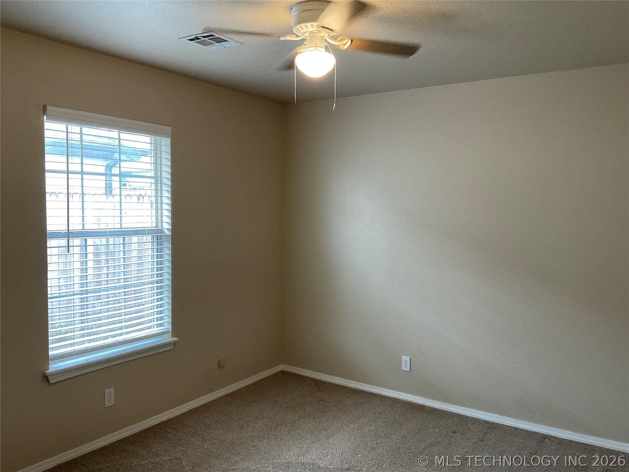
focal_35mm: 29
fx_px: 527
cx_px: 314
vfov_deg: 48.2
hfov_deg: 61.7
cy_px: 236
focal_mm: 3
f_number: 1.8
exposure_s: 1/60
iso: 100
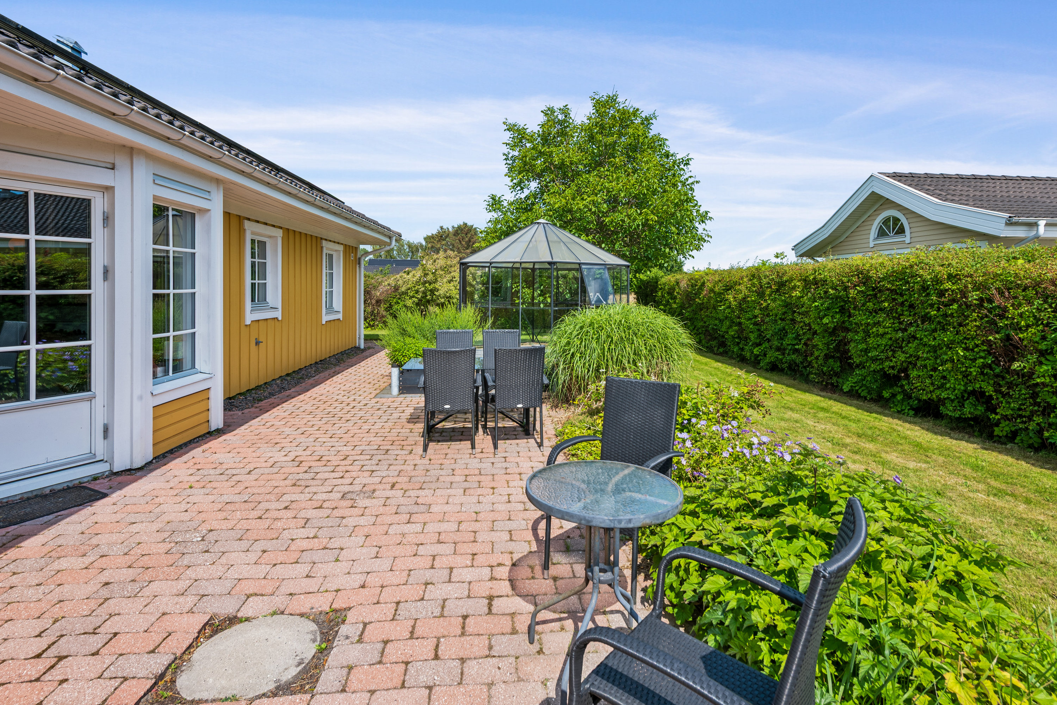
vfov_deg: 67.4
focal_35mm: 18
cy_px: 352
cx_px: 528
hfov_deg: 90.0
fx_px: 528
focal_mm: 18
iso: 140
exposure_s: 1/125
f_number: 13
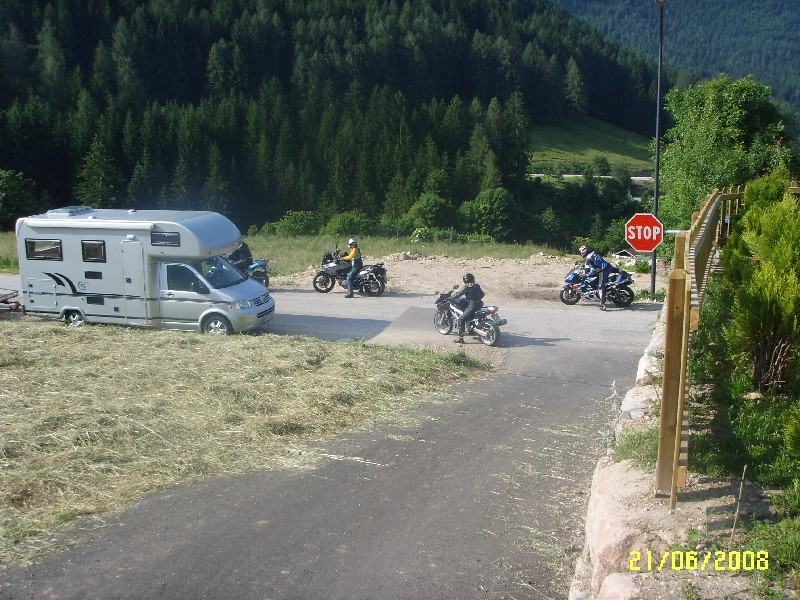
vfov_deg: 36.8
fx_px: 901
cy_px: 300
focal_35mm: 39
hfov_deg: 47.9
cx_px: 400
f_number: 6.3
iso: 50
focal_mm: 6.6
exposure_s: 1/180
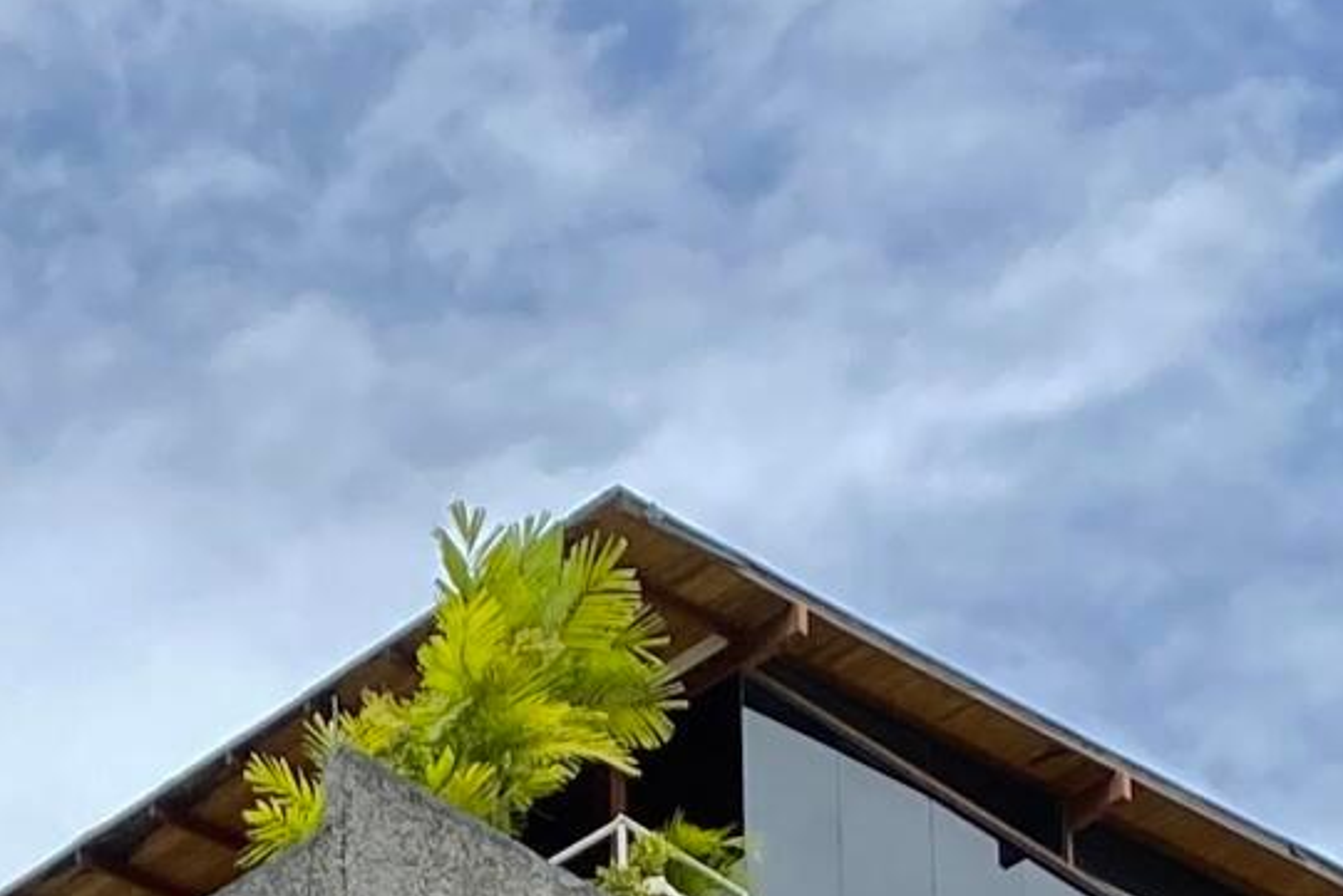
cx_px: -196
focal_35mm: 150
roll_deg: -1.7
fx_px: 5597
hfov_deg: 13.4
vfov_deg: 7.8
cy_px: 2762
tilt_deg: +17.0
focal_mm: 4.25
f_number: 1.8
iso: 32
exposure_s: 1/2513
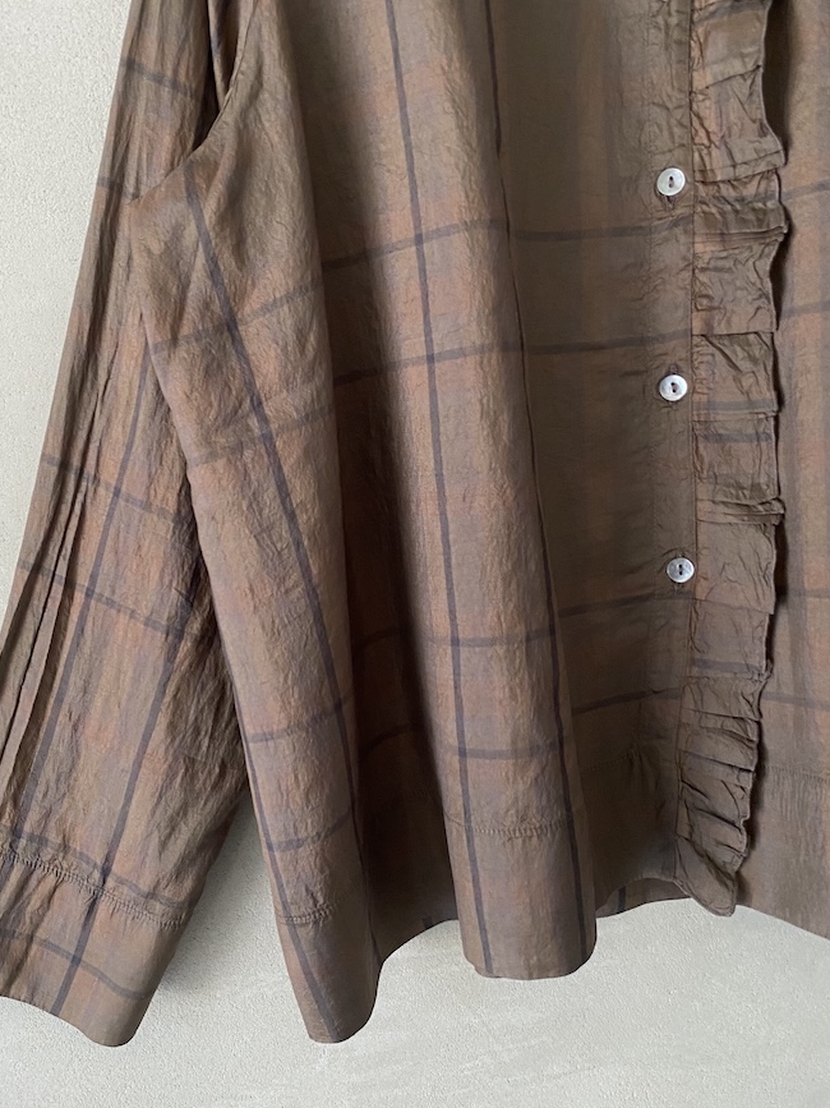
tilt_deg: -7.1
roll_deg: +4.5
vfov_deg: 56.8
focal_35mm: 32
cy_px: 562
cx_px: 335
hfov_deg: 43.9
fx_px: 1023
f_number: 1.8
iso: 125
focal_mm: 4.25
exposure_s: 1/74
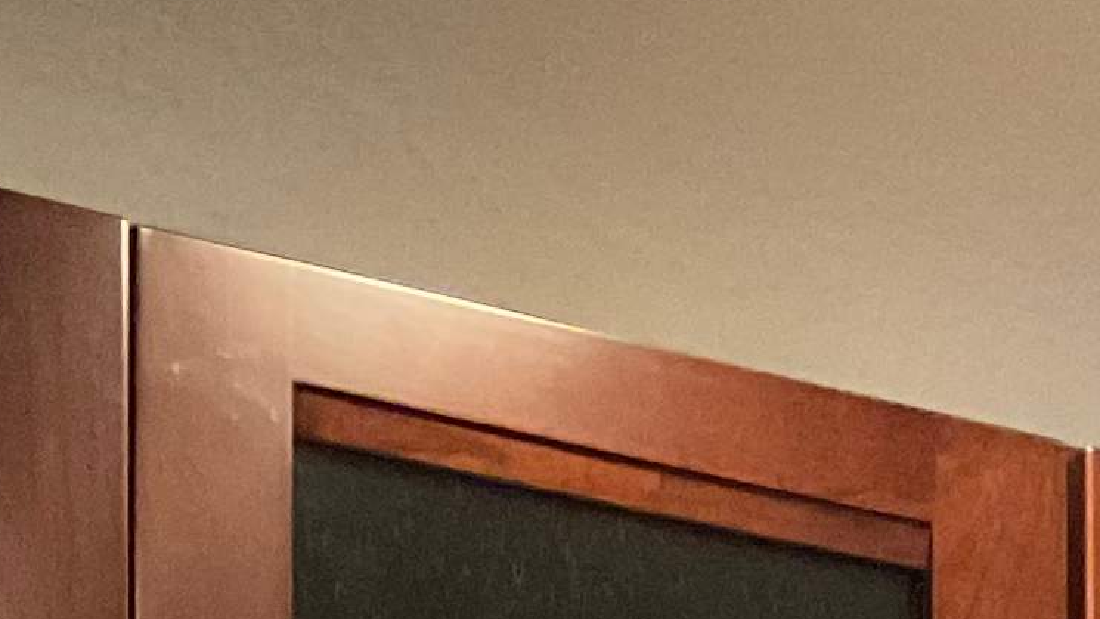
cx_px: 403
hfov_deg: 12.6
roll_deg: +0.5
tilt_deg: +4.2
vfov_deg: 6.4
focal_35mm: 171
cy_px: 1928
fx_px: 4987
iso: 320
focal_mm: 3
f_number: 1.8
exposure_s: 1/40
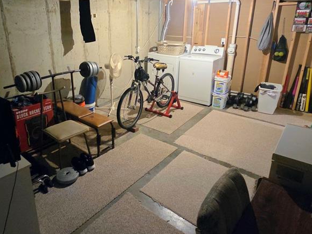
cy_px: 91
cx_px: 133
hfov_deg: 73.5
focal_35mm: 23
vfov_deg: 58.3
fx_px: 207
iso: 1250
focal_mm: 2.2
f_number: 2.2
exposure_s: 1/24
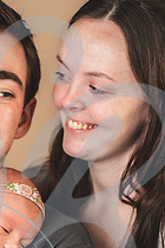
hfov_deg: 12.7
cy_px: 215
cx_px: 13
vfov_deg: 18.8
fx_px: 736
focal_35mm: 107
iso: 200
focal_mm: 50
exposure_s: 1/125
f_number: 2.8
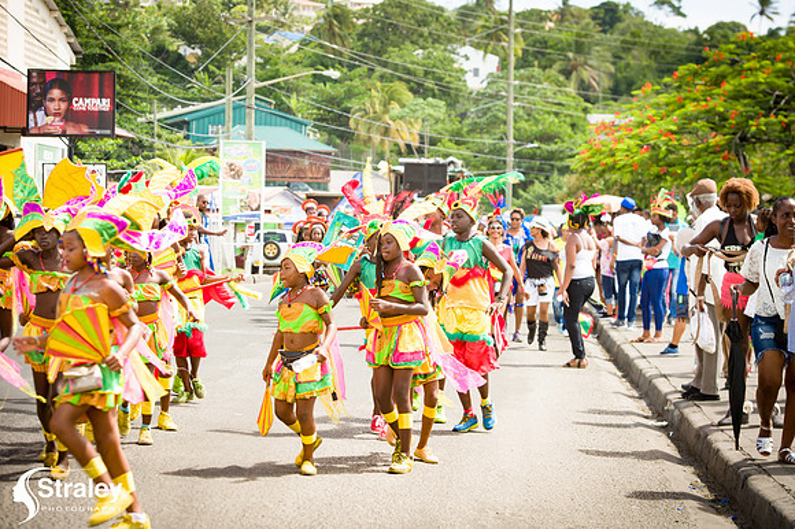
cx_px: 398
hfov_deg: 20.4
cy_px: 264
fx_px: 2207
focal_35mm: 100
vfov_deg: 13.7
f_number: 6.3
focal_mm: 100
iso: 100
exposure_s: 1/160
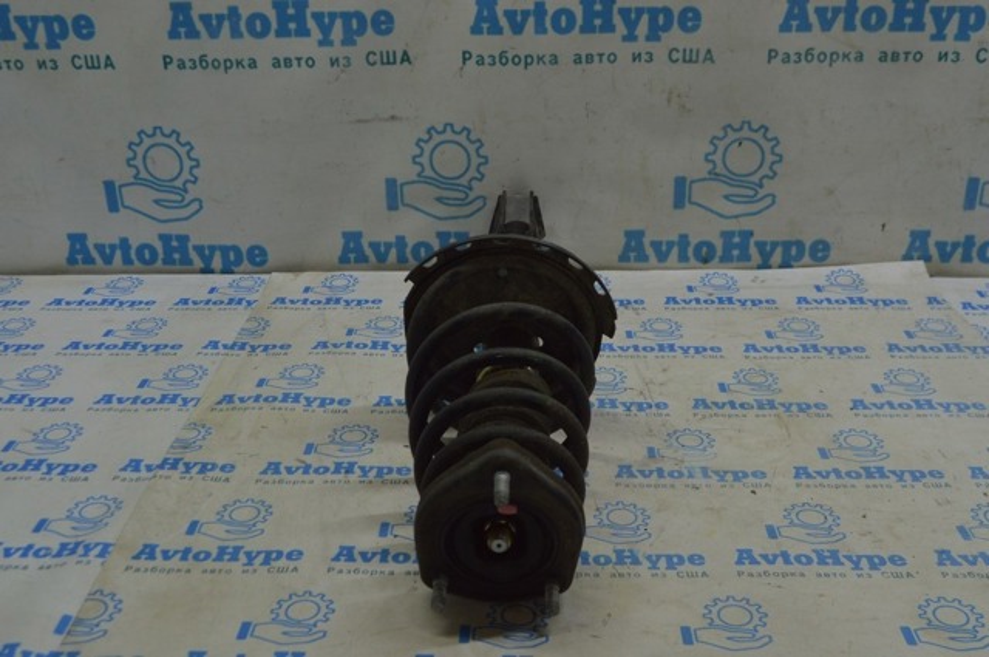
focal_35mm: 42
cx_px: 494
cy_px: 328
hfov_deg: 46.5
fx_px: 1152
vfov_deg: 31.8
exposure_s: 1/50
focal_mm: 28
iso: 400
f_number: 7.1
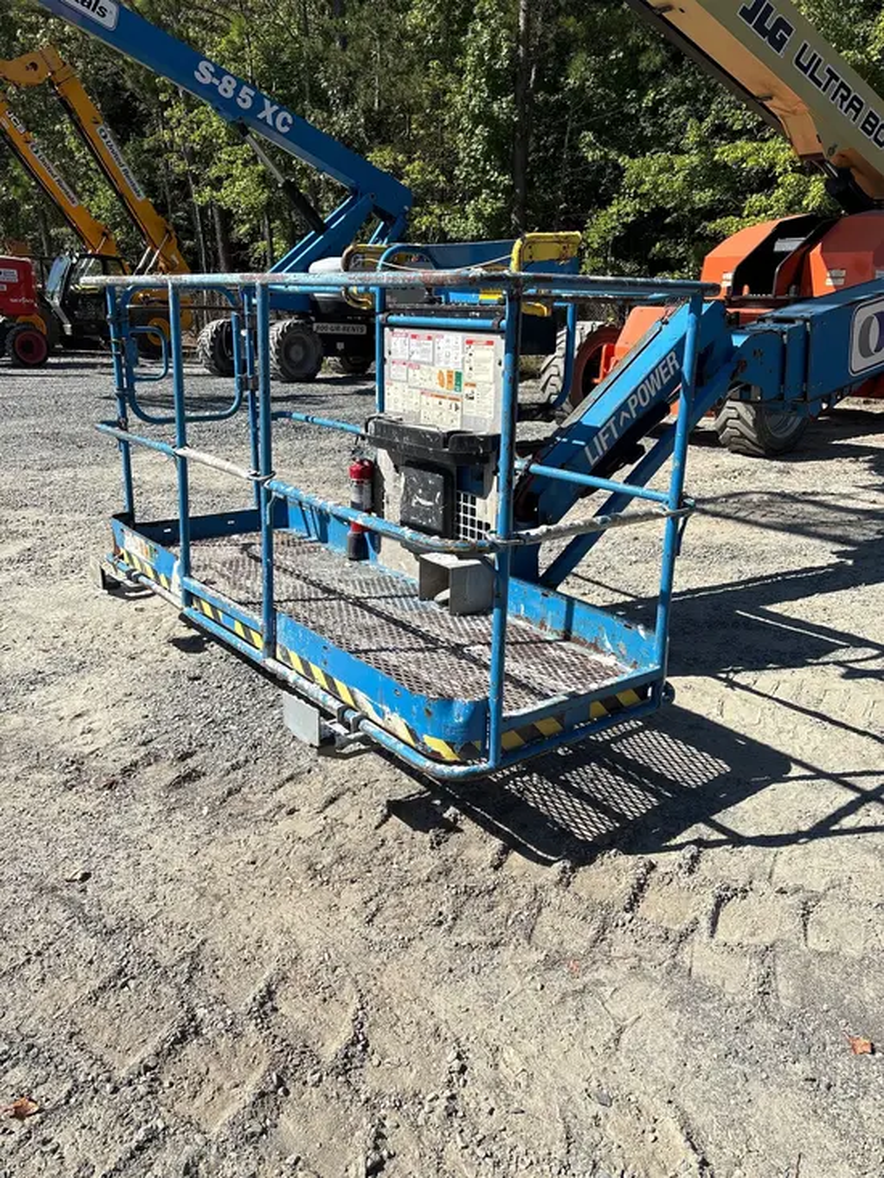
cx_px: 442
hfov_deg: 53.1
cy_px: 589
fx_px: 885
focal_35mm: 26
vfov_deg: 67.3
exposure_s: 1/3448
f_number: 1.6
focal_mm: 5.96
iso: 50
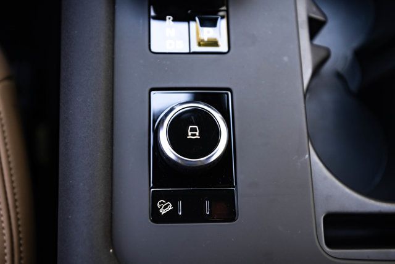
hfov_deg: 41.1
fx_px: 527
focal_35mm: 48
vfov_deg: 28.1
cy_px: 132
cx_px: 198
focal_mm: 48
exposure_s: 1/200
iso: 800
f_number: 3.5
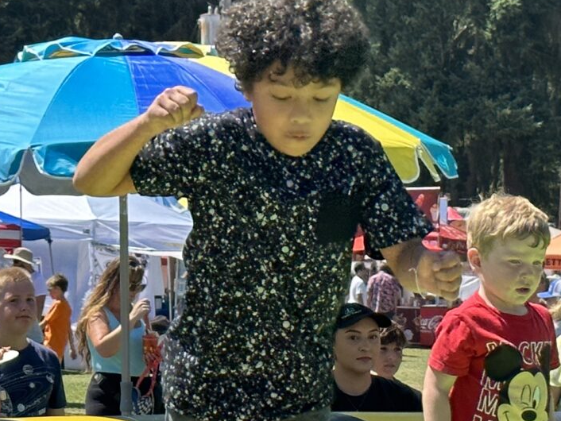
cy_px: 307
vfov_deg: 8.5
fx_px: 2821
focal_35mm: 174
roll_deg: -3.4
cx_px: 383
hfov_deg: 11.3
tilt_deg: -2.2
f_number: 1.78
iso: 64
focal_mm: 6.86
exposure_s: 1/2469
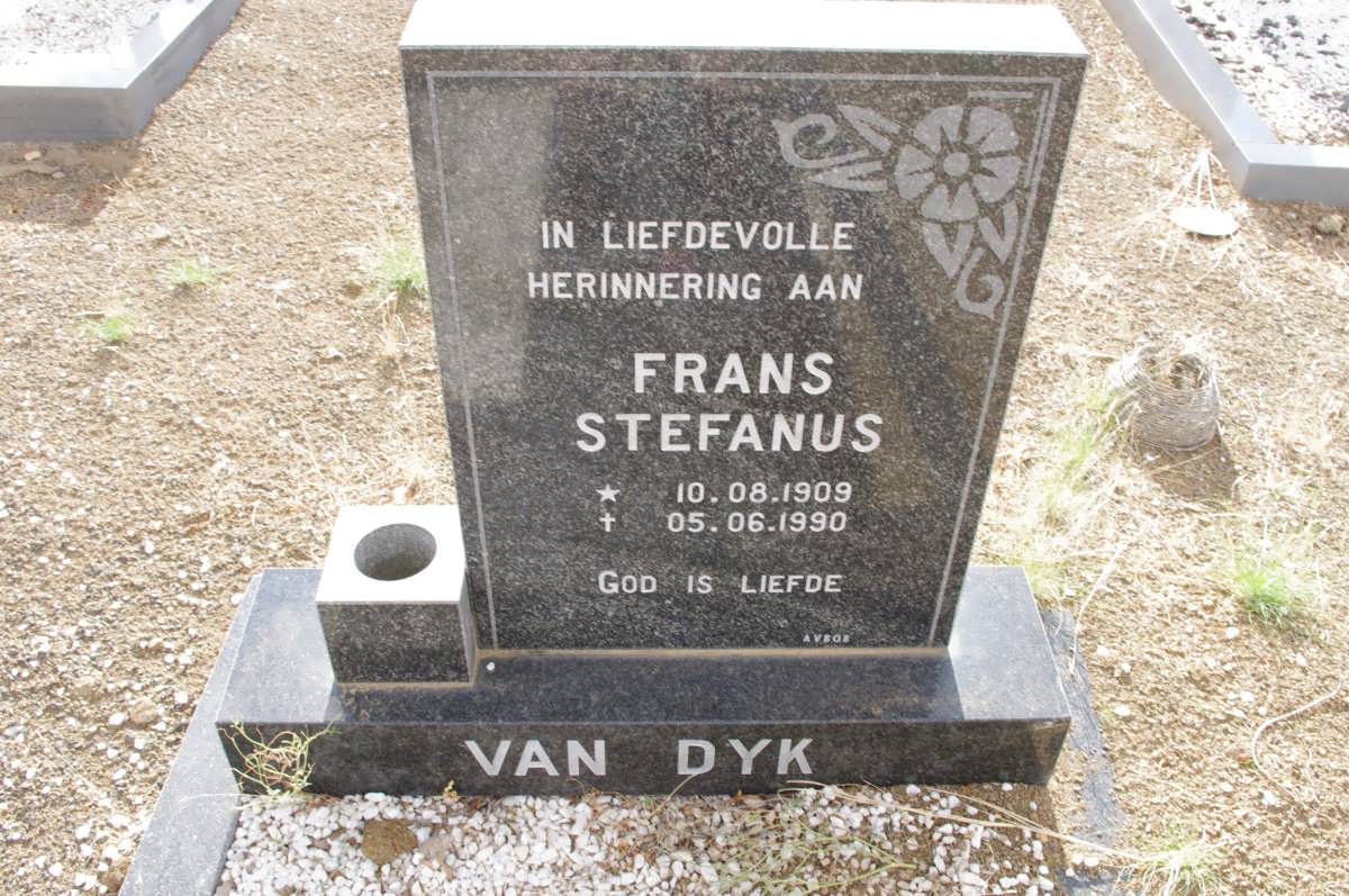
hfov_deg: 60.3
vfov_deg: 42.2
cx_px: 674
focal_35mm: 31
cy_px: 448
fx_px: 1160
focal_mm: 21.25
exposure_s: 1/125
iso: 800
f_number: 11
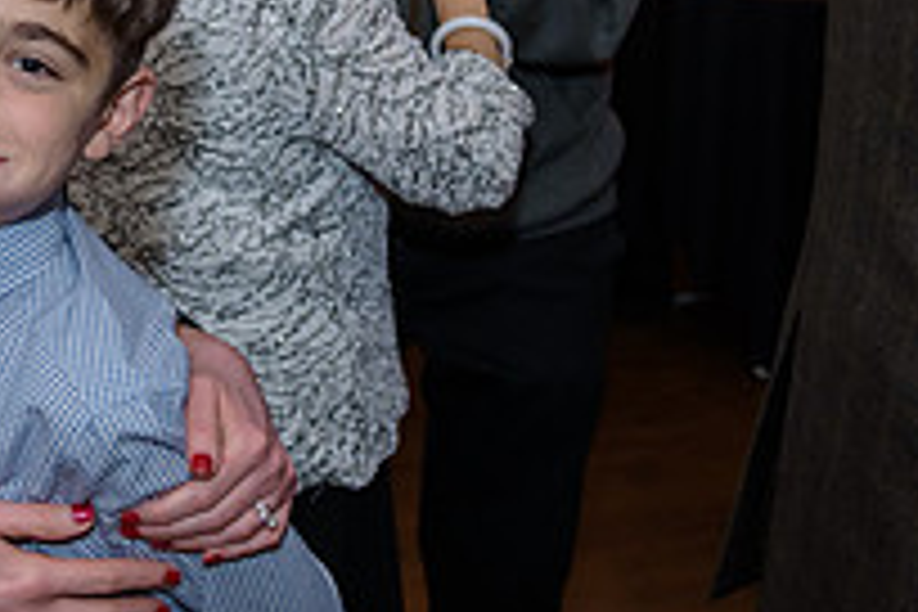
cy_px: 101
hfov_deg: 22.9
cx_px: 238
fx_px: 2244
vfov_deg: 15.4
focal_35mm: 88
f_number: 3.2
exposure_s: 1/125
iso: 1250
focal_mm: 31
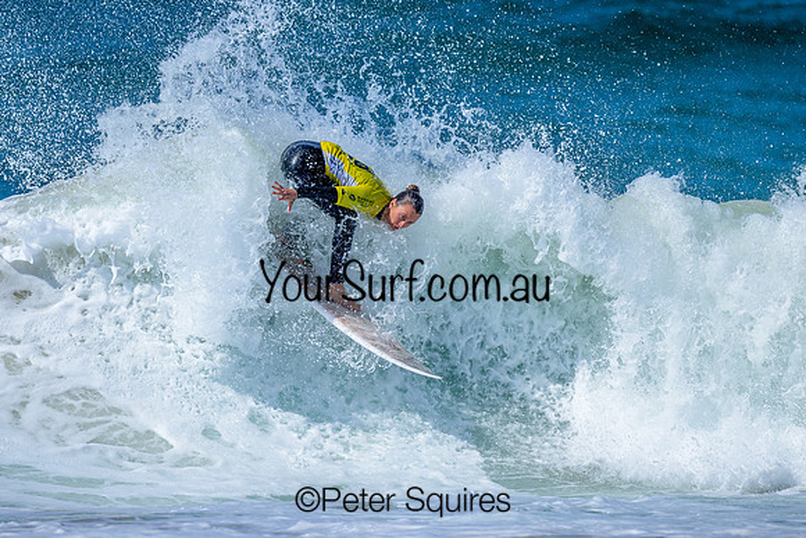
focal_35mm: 1098
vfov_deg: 1.3
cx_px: 338
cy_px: 294
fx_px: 24591
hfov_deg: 1.9
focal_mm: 800
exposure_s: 1/2000
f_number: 6.3
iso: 140
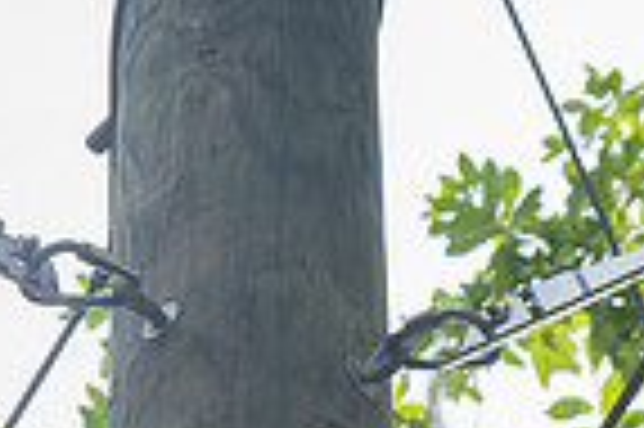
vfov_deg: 2.6
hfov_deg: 3.9
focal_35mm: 529
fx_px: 9452
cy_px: 836
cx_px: 1027
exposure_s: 1/1000
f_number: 8
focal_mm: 130
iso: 1250
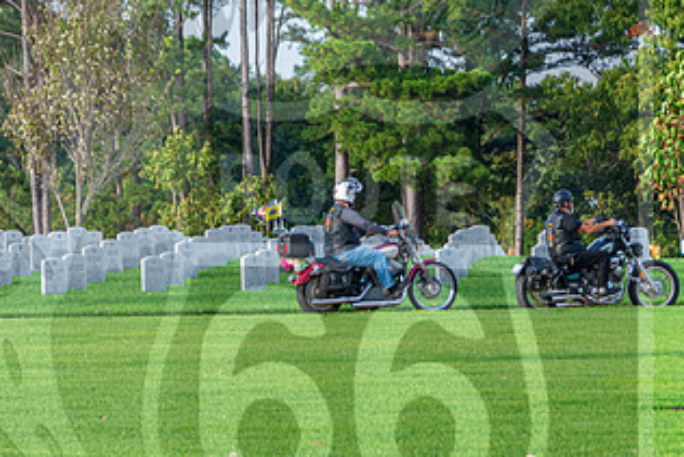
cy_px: 244
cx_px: 236
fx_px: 5911
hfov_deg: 6.6
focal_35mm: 311
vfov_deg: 4.4
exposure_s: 1/250
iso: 400
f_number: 8
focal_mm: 112
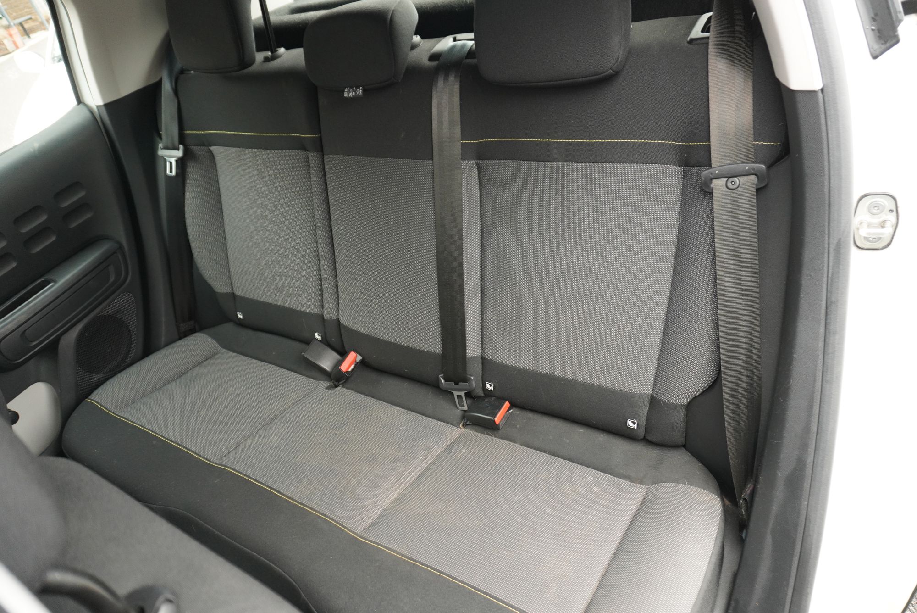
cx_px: 458
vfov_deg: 53.2
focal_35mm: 24
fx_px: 612
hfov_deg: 73.7
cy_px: 306
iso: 800
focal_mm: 16
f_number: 3.5
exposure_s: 1/30
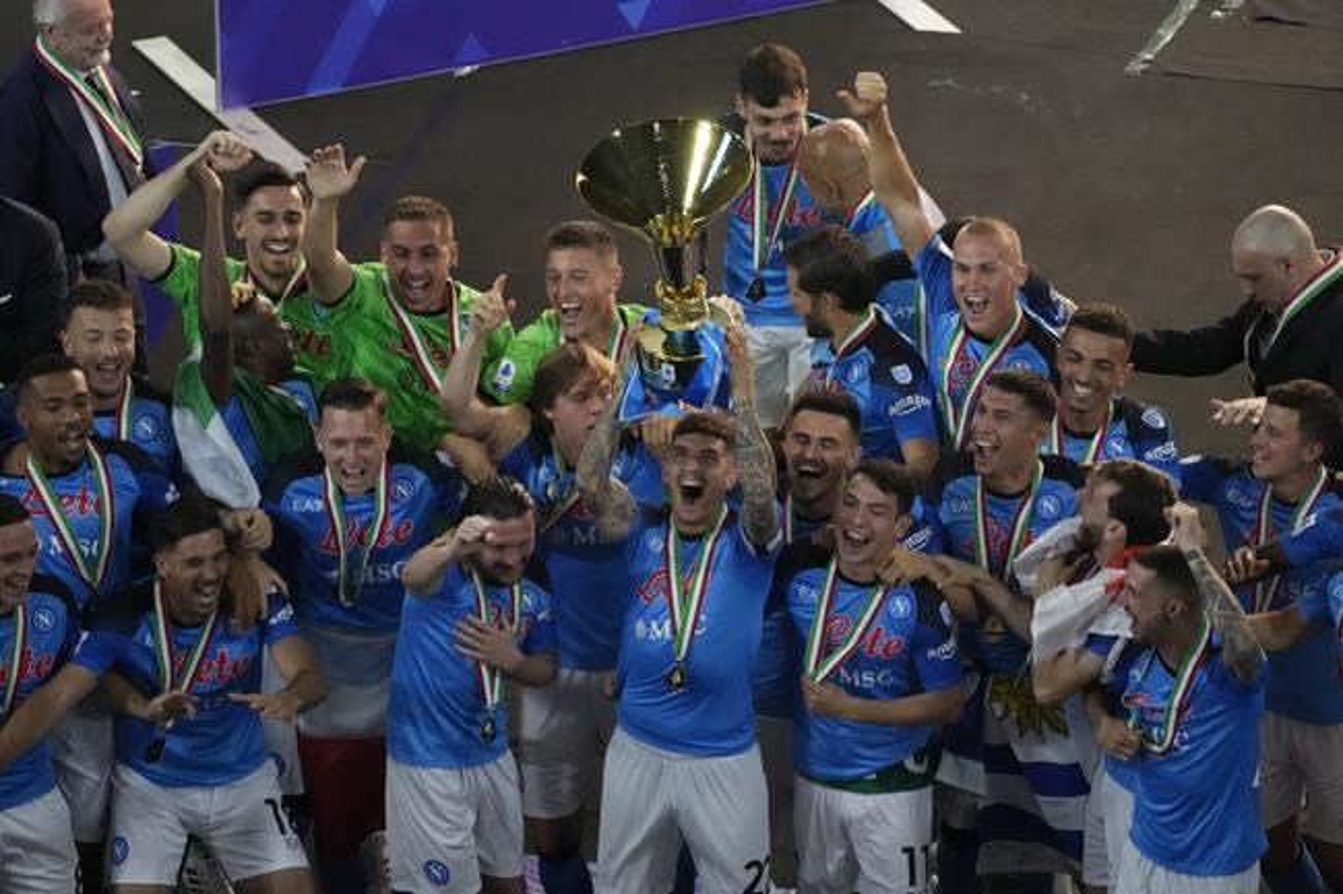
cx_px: 672
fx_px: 22376
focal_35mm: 600
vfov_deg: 2.3
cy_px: 447
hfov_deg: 3.4
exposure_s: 1/800
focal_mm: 400
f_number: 5.6
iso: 6400
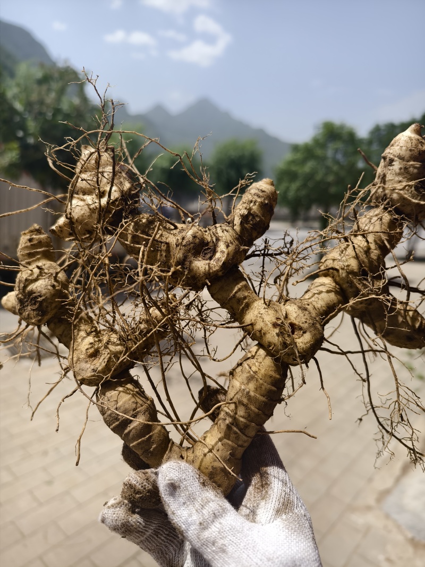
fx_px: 377
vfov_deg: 73.9
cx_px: 212
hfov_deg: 58.9
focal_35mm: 23
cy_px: 284
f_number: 1.75
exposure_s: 1/6024
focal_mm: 8.67
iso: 170
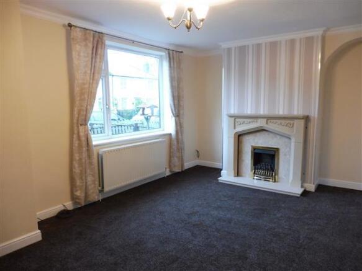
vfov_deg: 56.8
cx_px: 181
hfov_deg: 71.6
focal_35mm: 24
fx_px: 251
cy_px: 136
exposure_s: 1/20
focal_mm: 4.3
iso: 400
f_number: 3.3
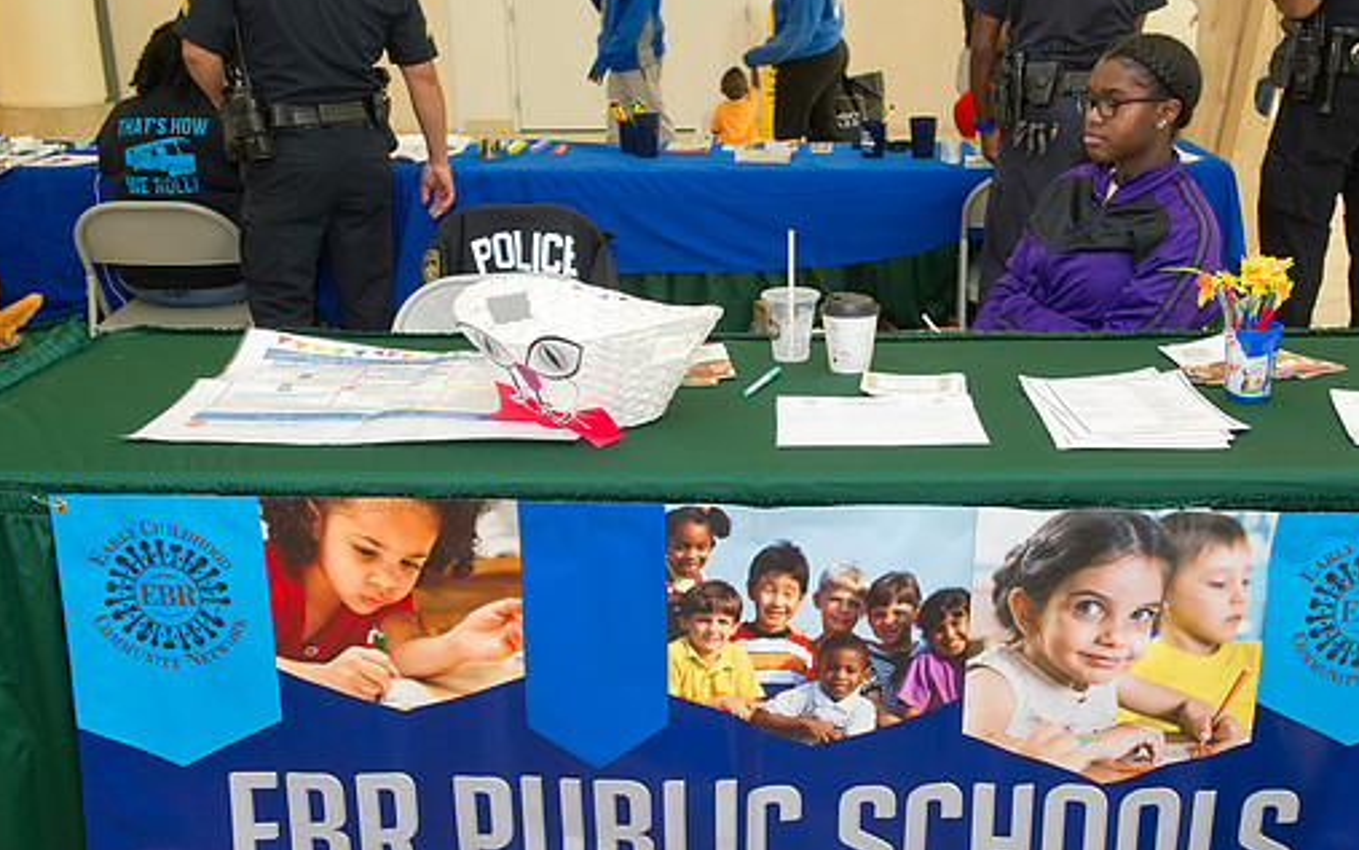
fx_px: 1519
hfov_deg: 48.1
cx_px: 773
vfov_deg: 31.2
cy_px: 465
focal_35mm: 41
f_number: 5.6
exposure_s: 1/60
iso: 1250
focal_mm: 32
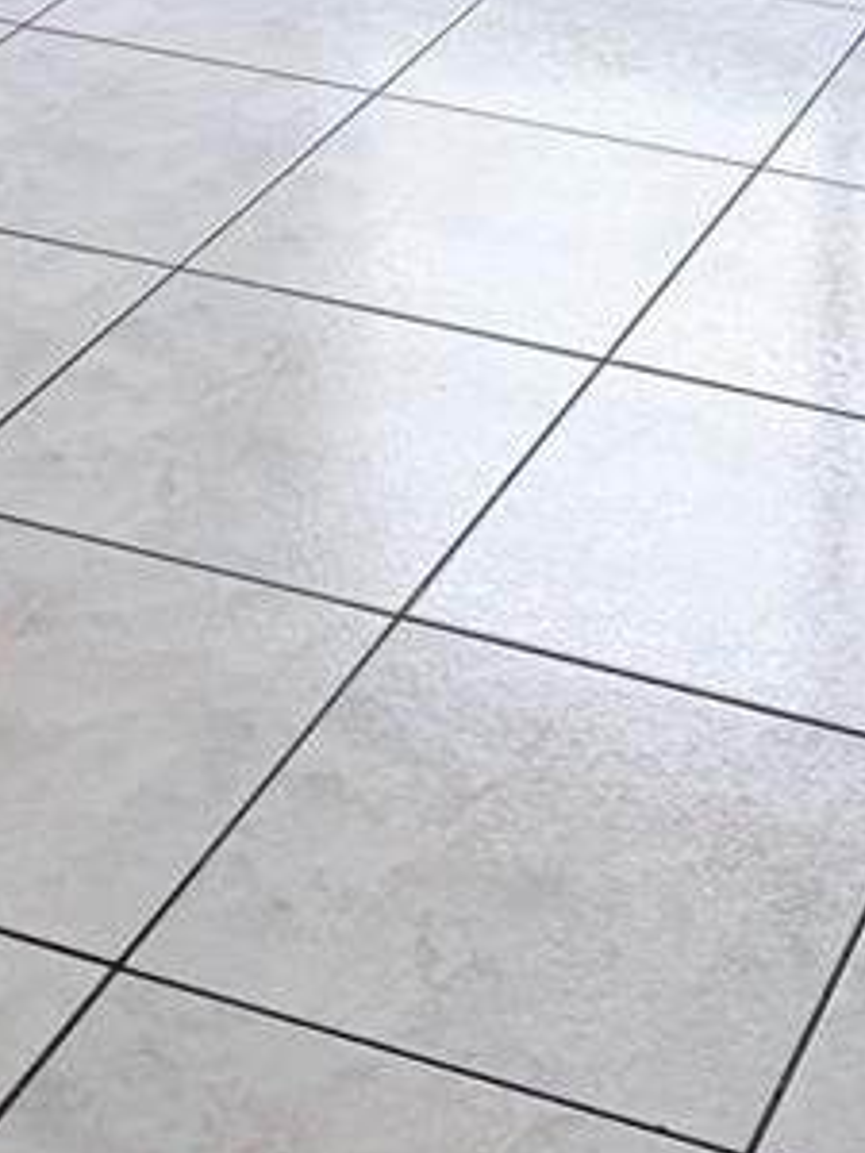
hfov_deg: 15.3
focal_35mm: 96
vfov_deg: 18.3
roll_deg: -0.8
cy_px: -553
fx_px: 3199
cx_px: 638
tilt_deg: -13.2
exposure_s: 1/121
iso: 125
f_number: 1.78
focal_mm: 6.76
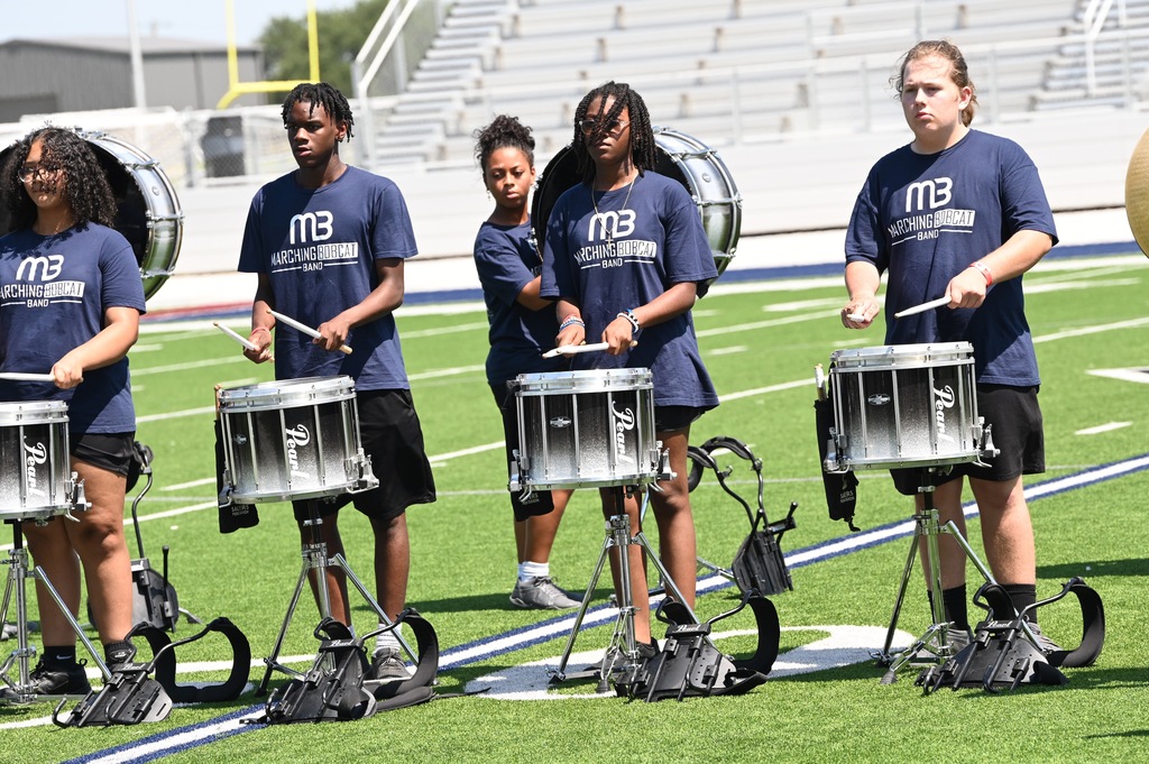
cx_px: 574
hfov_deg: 10.3
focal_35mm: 200
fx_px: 6378
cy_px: 382
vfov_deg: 6.9
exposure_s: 1/1250
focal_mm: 200
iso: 800
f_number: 7.1
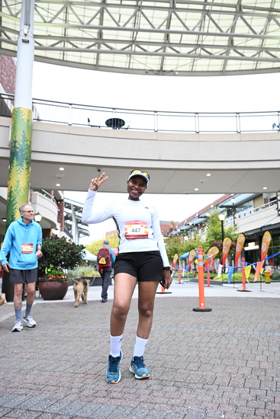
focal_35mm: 29
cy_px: 210
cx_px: 140
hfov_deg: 45.0
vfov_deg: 63.6
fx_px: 338
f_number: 4
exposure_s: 1/500
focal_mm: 29
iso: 3200
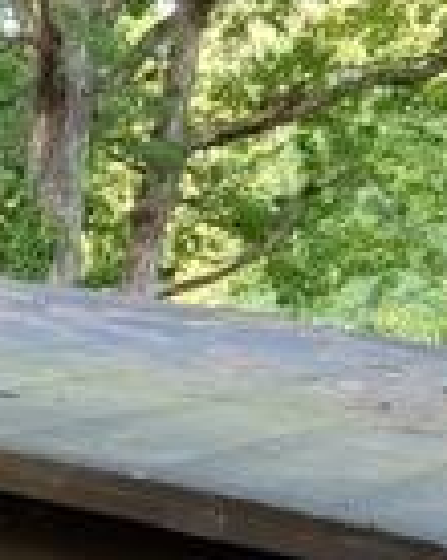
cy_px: 629
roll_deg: +0.4
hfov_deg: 11.7
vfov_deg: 17.0
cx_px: -597
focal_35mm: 109
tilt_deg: -12.0
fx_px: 1807
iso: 160
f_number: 1.78
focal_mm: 6.76
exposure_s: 1/60
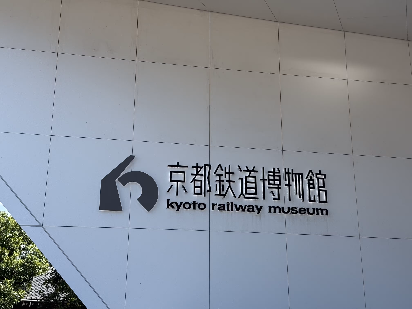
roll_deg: -0.9
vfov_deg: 30.3
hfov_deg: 39.7
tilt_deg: +17.0
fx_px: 571
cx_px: 206
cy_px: 154
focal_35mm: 48
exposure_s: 1/2146
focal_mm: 6.76
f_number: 1.78
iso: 64
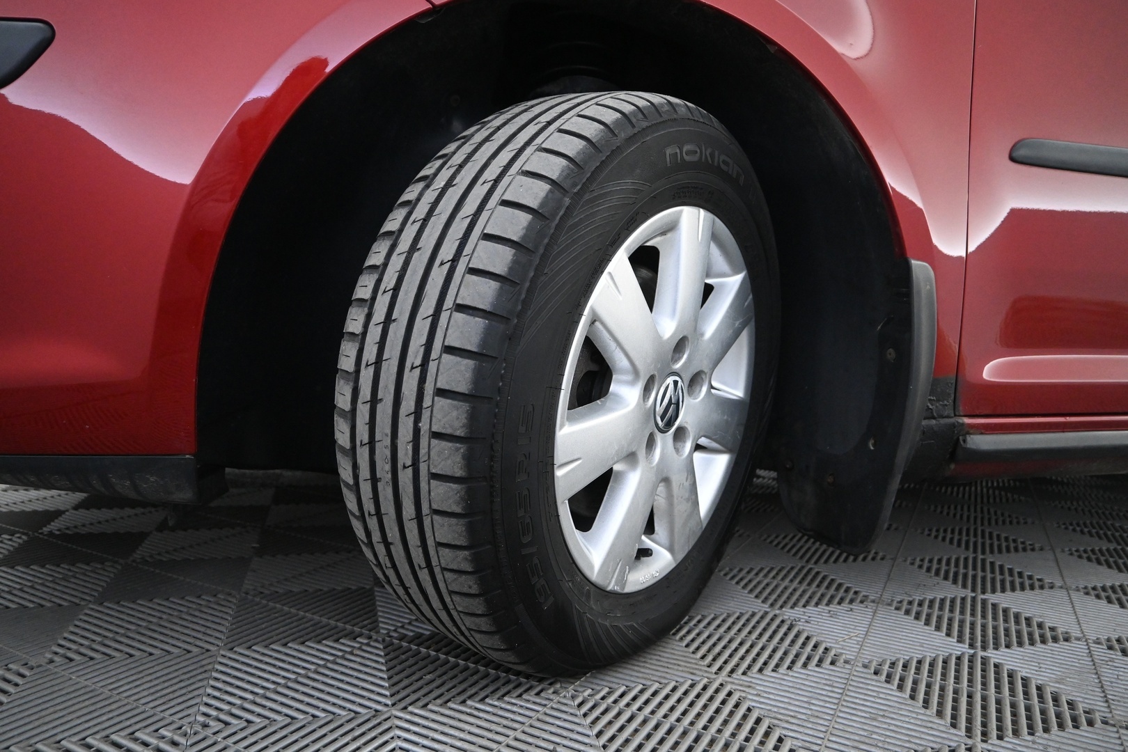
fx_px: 752
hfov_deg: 73.7
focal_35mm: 24
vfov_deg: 53.1
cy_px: 376
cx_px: 564
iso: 3200
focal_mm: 16
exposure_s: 1/50
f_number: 3.5
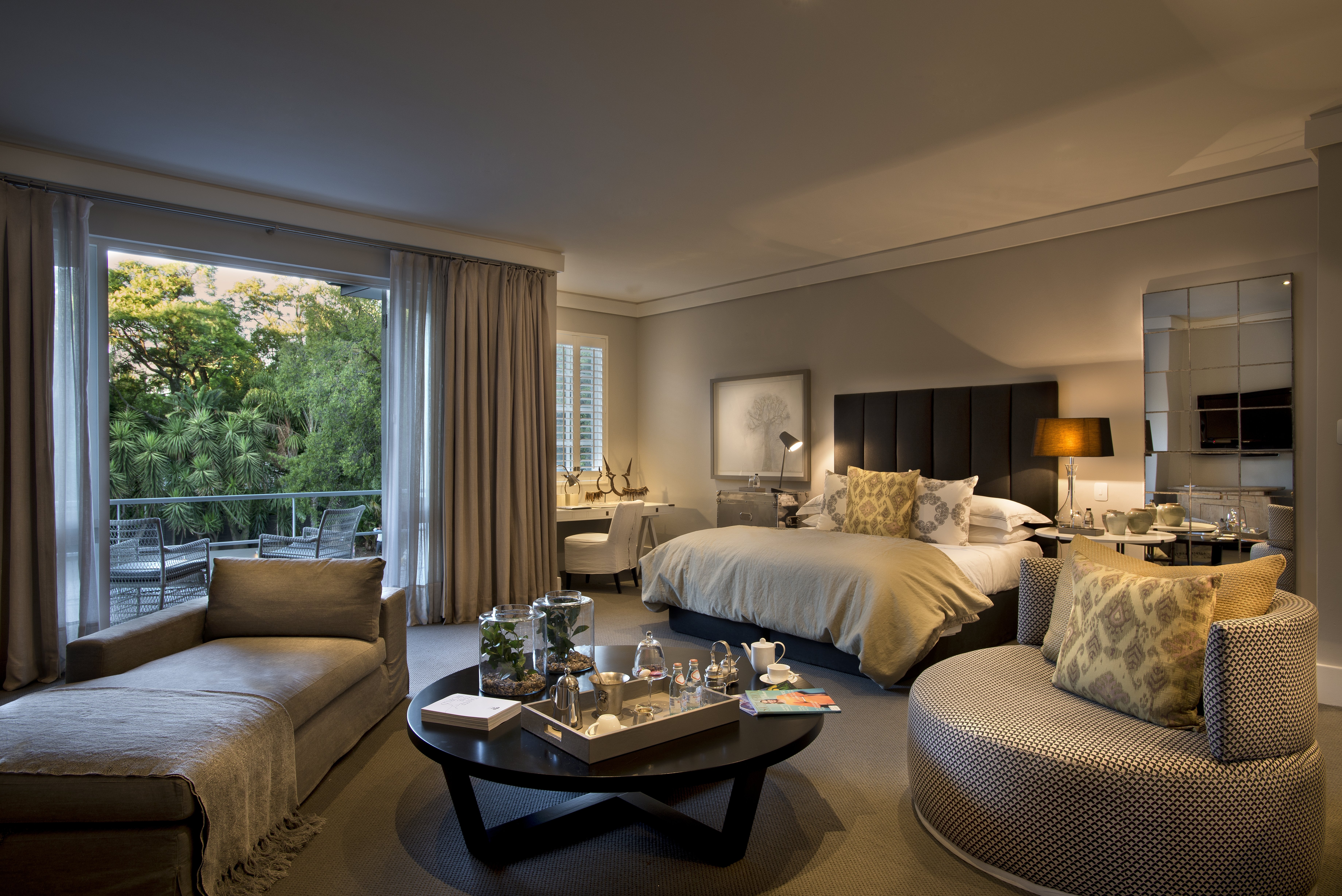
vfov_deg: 51.3
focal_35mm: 25
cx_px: 671
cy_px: 448
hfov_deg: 71.5
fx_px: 932
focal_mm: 25
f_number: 9.5
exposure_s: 1/2
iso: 200
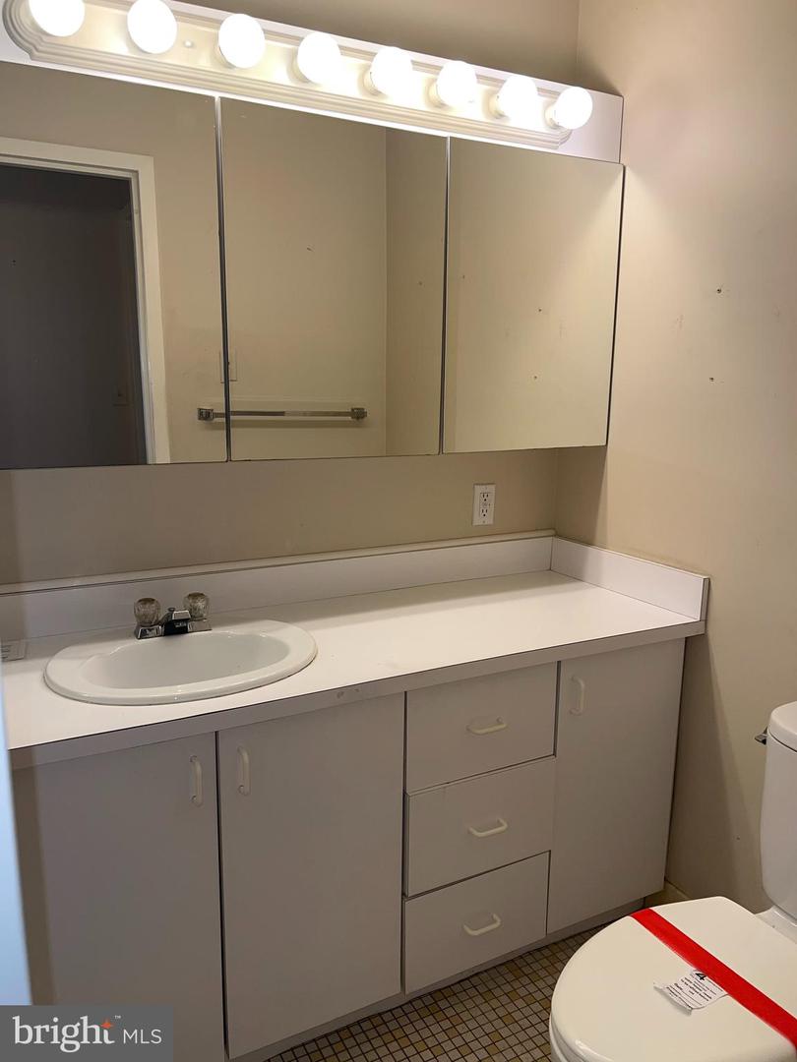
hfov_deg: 53.1
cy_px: 531
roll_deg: -0.6
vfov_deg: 67.3
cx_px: 398
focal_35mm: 26
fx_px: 798
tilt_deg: -11.2
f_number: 1.5
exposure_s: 1/224
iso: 32
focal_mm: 5.7
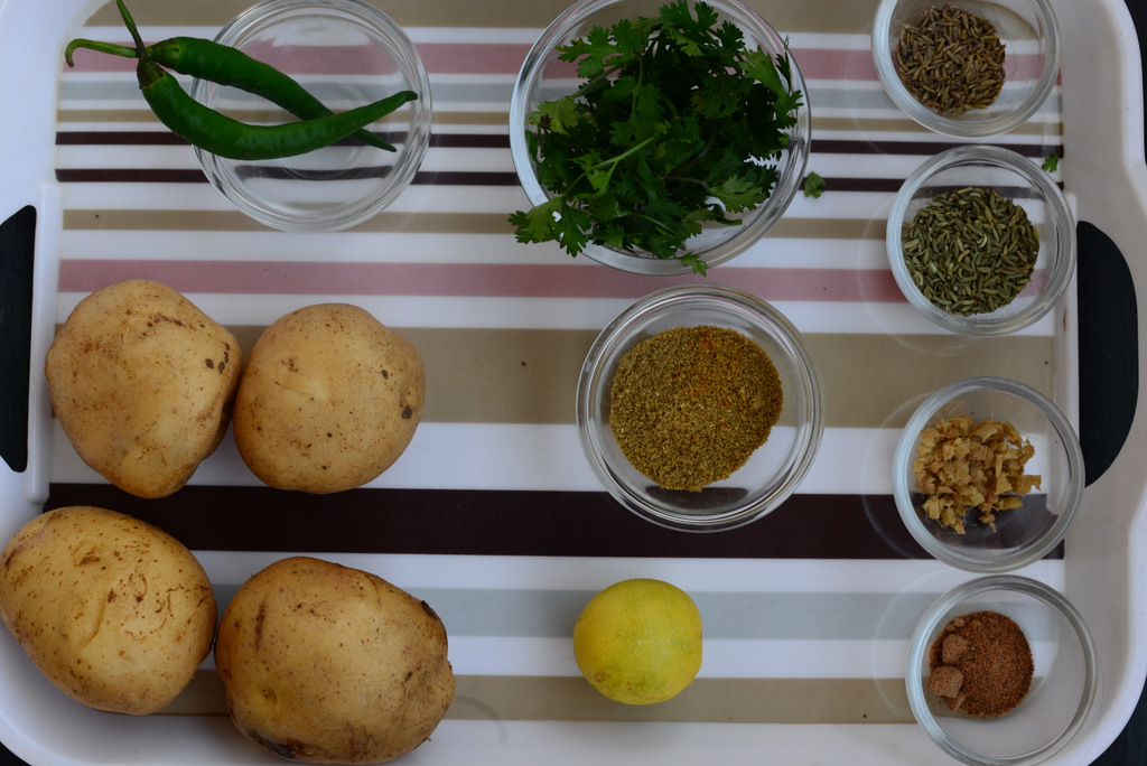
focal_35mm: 50
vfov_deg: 27.0
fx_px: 1594
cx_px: 574
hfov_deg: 39.6
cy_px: 383
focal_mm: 50
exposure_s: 1/30
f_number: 9
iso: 320
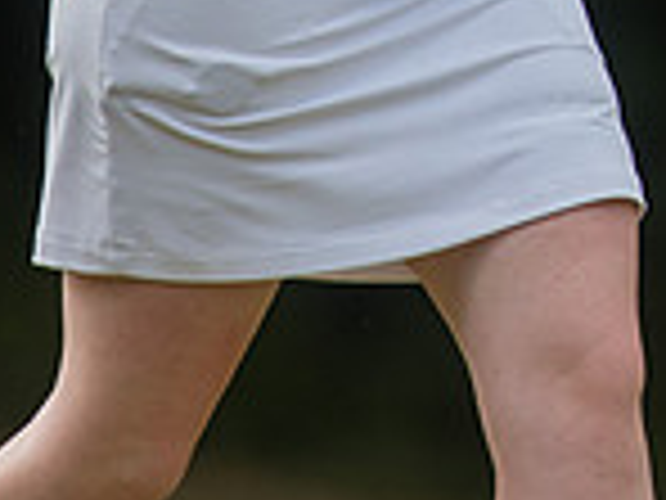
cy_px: -711
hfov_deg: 1.2
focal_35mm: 1601
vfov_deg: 0.9
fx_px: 30803
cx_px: 1022
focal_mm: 300
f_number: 4
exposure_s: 1/2000
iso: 400
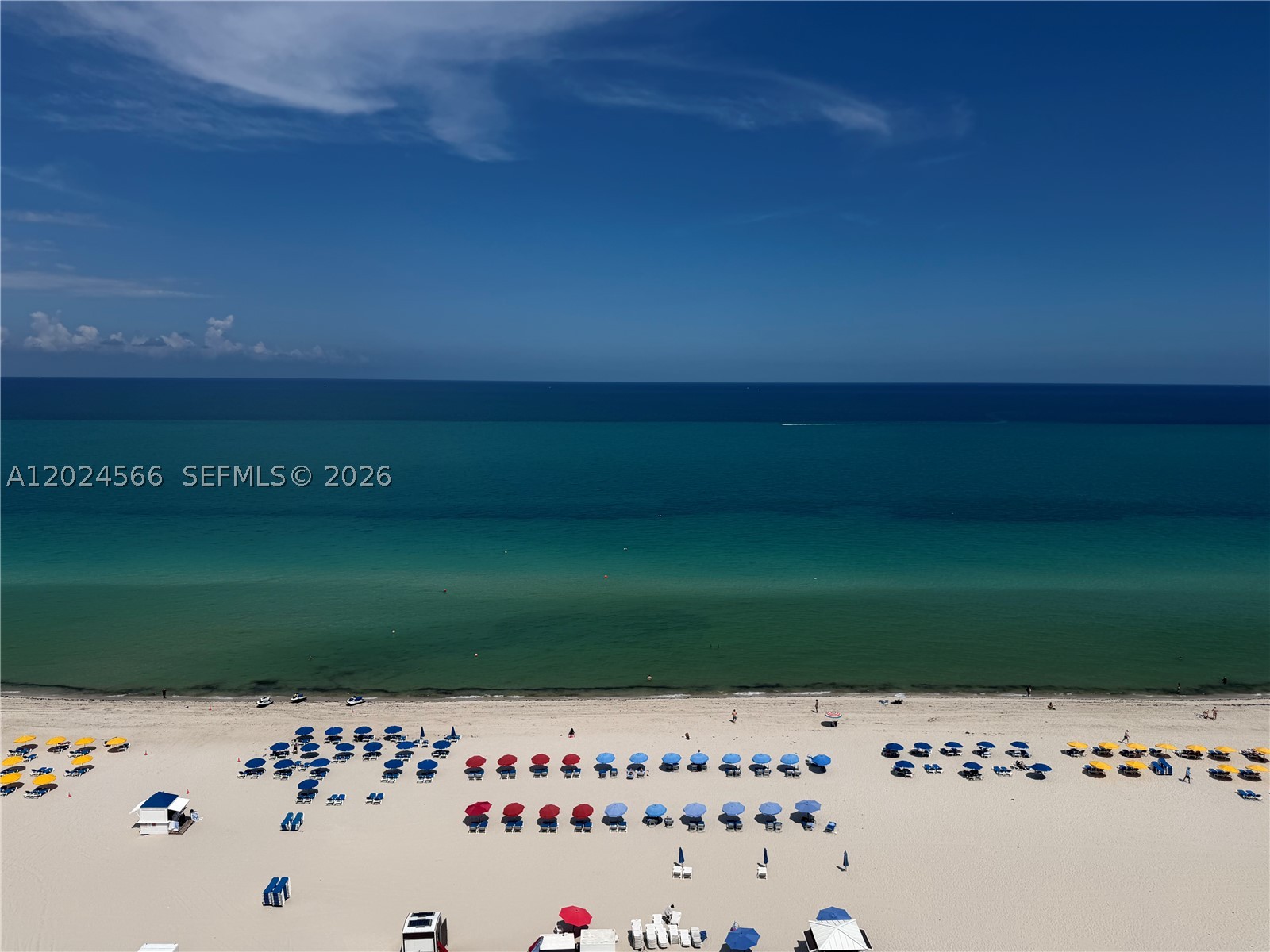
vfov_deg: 56.8
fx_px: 881
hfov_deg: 71.6
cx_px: 635
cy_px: 476
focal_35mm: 24
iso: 80
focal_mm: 6.76
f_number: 1.78
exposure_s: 1/11905
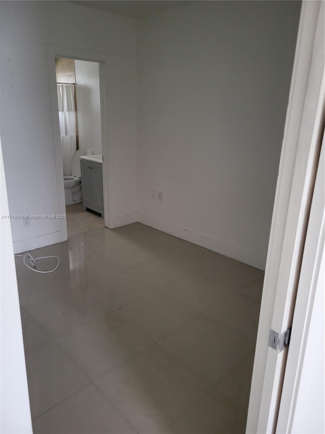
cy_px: 217
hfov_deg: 53.1
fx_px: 325
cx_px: 162
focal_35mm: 26
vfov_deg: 67.3
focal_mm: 5.4
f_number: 1.8
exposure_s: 1/24
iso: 1250
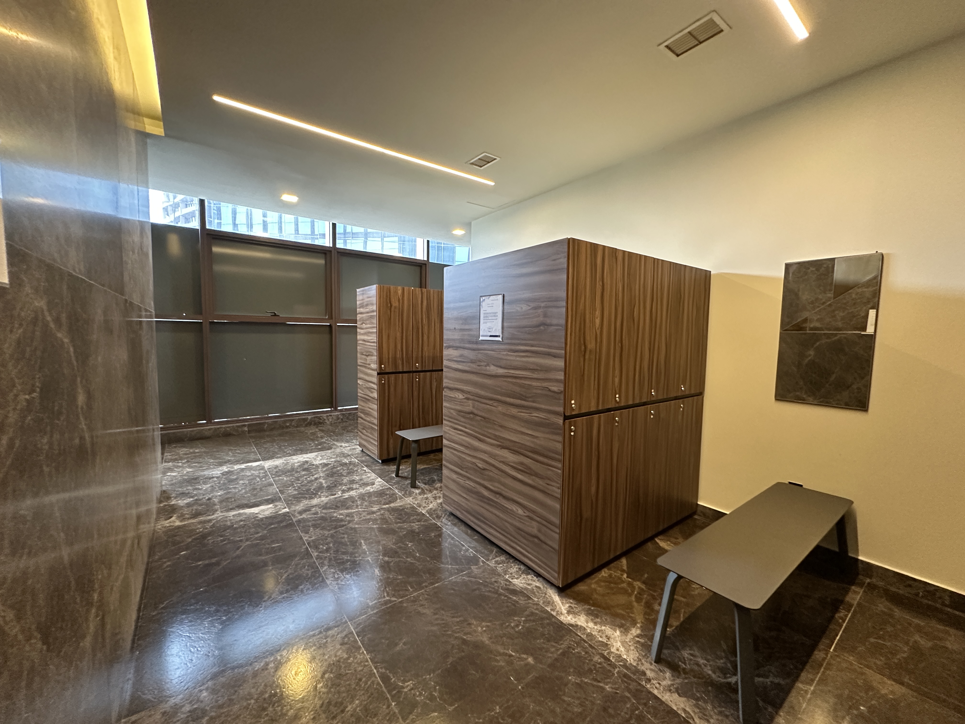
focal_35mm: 14
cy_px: 362
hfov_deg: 102.1
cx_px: 482
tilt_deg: -5.2
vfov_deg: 85.7
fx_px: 390
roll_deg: -1.4
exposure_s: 1/60
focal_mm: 2.22
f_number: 2.2
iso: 500
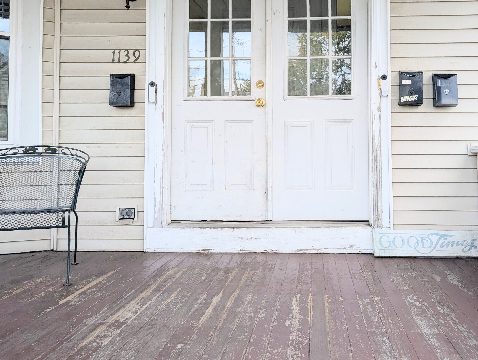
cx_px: 293
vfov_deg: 44.0
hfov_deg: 56.2
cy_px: 138
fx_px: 443
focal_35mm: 32
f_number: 1.68
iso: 22
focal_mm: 6.9
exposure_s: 1/464
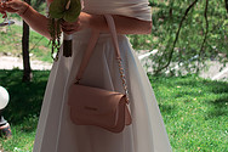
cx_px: 73
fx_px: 683
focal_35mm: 108
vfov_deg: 12.4
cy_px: -19
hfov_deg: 18.9
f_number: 3.2
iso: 125
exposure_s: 1/500
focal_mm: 35
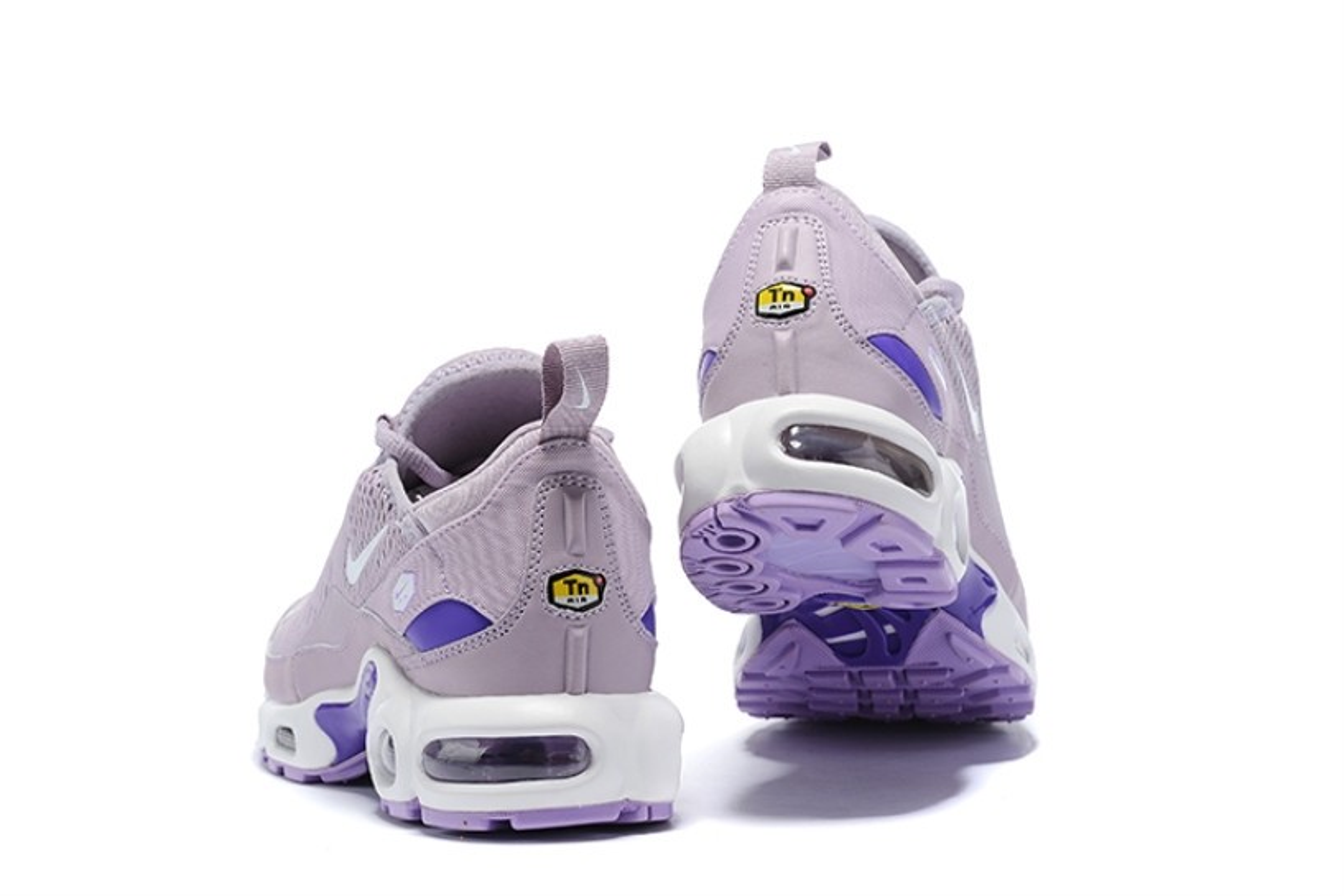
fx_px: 3360
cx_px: 672
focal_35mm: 90
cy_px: 448
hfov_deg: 22.6
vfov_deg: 15.2
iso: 125
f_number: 16
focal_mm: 90
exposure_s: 1/125
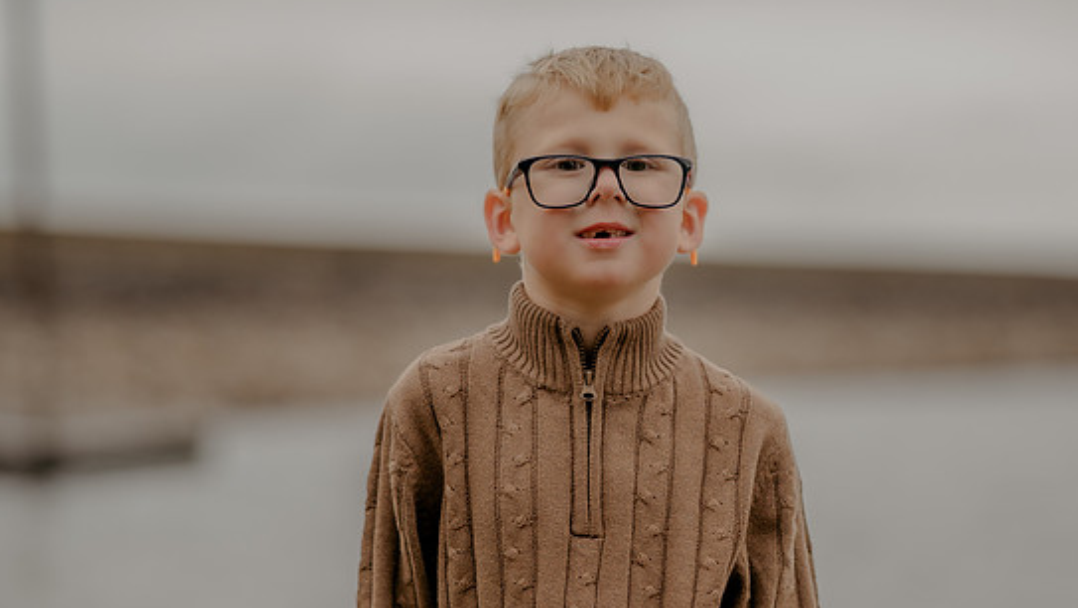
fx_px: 2717
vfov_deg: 12.8
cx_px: 552
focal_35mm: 95
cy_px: 314
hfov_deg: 22.4
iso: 400
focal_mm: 85
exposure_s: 1/200
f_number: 1.8
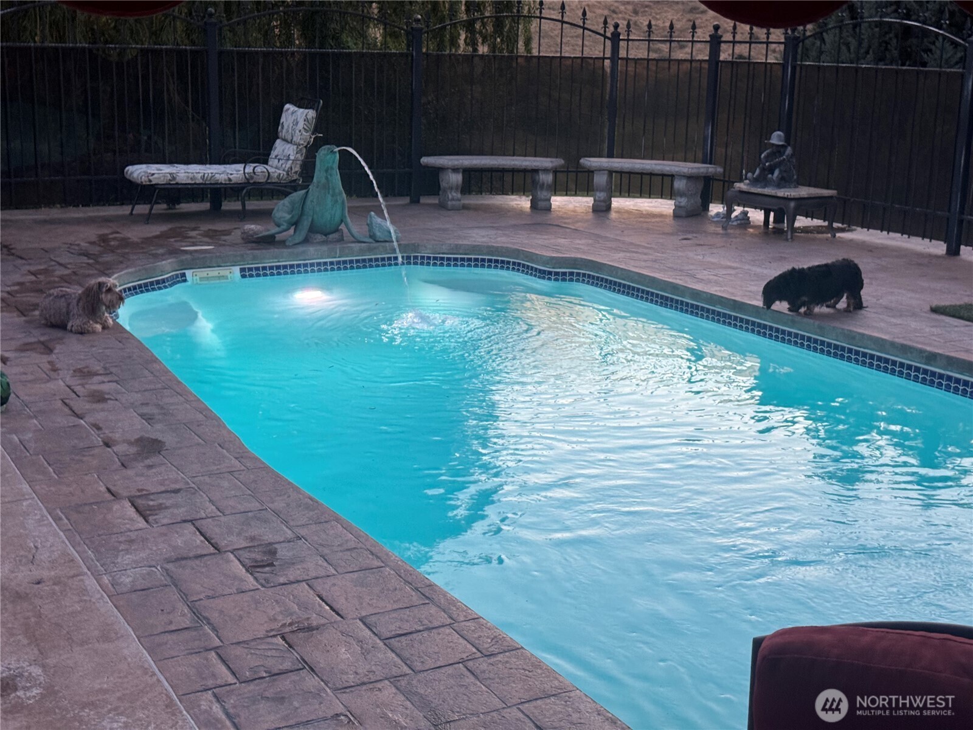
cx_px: 486
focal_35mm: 48
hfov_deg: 39.7
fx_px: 1349
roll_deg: -0.9
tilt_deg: -14.6
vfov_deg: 30.3
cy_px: 365
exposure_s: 1/59
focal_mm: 6.76
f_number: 1.78
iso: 160
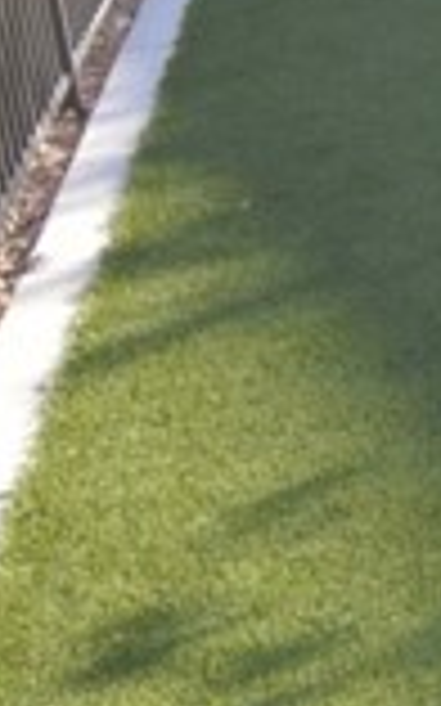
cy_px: 189
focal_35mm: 106
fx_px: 2040
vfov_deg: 19.5
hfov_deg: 9.2
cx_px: 1429
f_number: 5.6
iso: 110
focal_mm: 10
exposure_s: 1/125
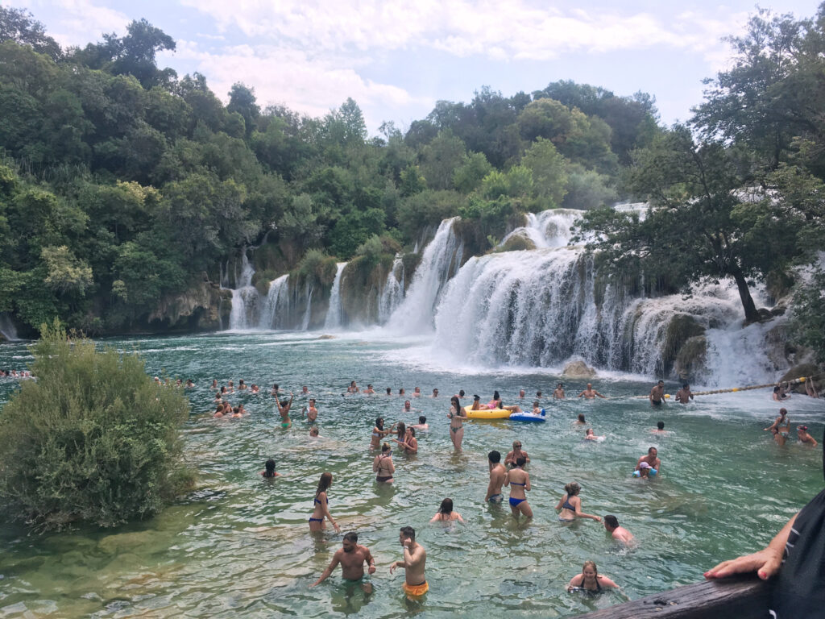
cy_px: 310
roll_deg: +1.3
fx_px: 691
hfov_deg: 61.7
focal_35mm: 29
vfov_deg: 48.2
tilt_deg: -2.7
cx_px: 412
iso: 25
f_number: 2.2
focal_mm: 4.15
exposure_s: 1/1972
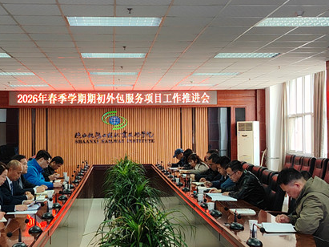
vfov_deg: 26.1
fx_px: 532
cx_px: 143
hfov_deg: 34.3
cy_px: 126
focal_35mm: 56
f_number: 16
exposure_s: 1/100
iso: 320
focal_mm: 5.25
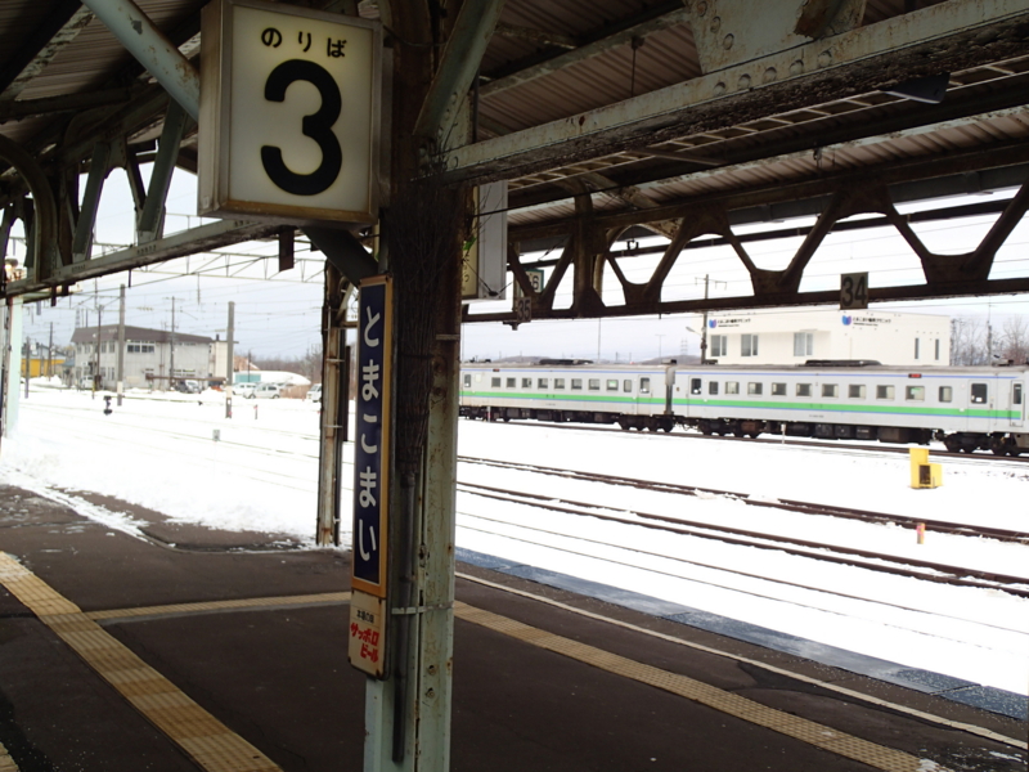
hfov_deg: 46.8
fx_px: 1189
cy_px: 386
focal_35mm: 40
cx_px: 514
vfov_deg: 36.0
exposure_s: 1/160
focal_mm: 7.34
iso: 100
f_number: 4
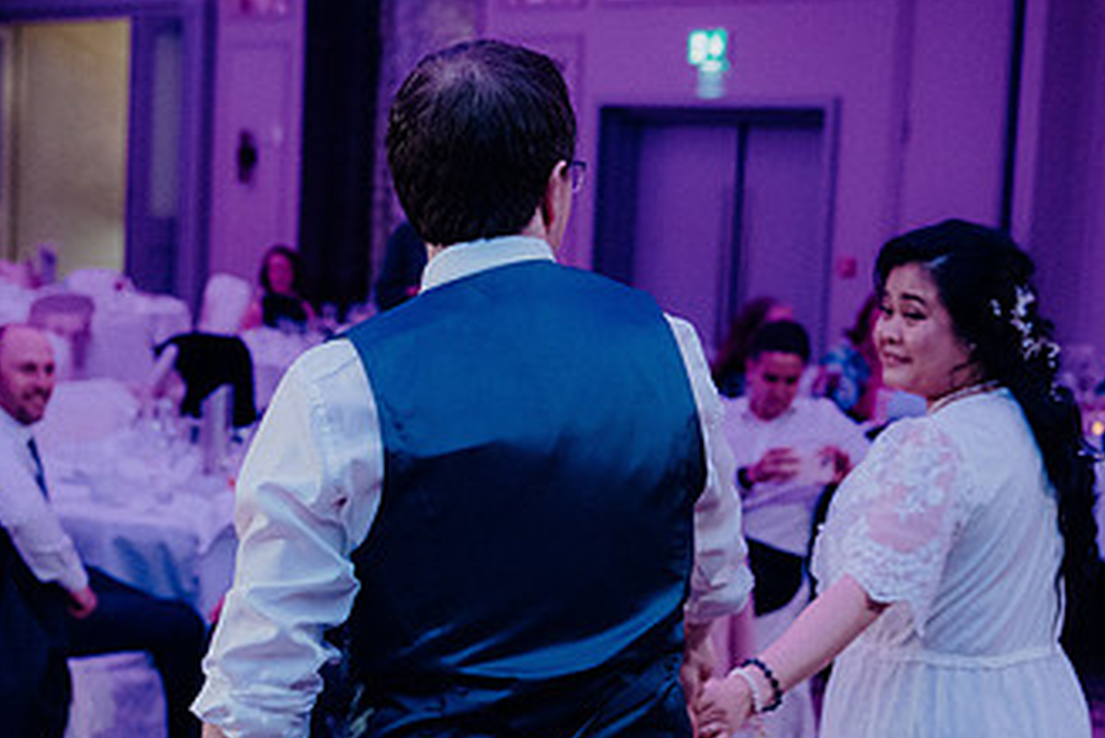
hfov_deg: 23.8
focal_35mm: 85
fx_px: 2610
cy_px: 544
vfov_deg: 16.0
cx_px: 394
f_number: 3.5
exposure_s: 1/160
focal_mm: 48
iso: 3200
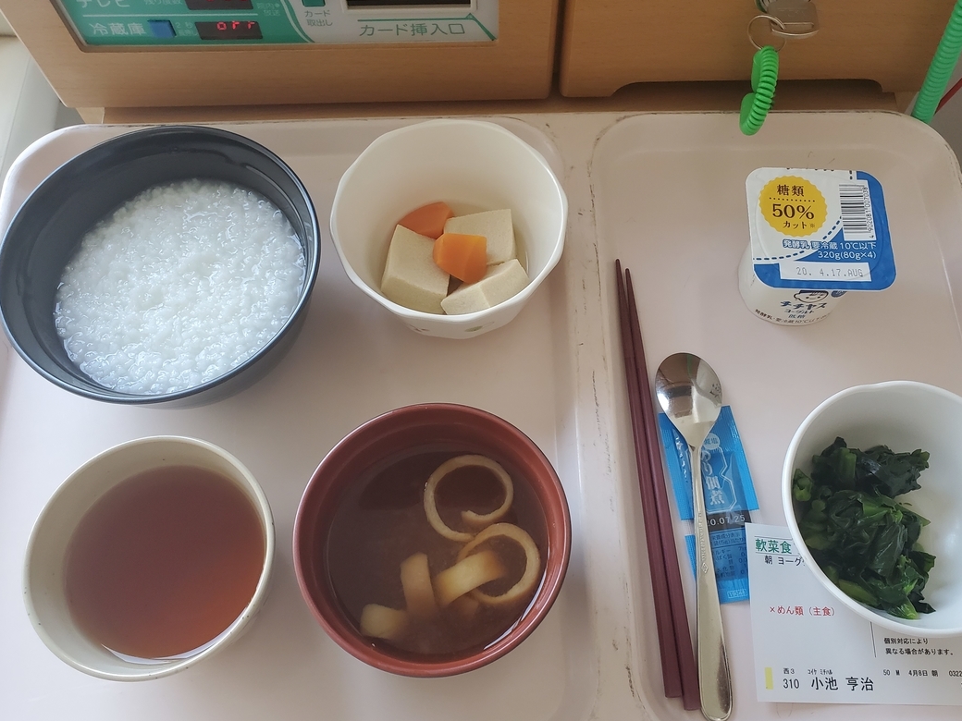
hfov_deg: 59.8
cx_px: 531
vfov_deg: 46.7
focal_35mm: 30
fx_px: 834
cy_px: 401
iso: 200
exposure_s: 1/100
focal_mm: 4.3
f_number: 2.4
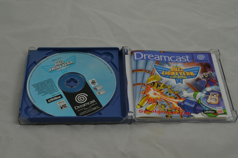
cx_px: 119
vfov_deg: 22.5
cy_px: 79
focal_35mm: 60
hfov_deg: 33.5
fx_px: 396
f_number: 20
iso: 100
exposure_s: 1/3
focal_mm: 40
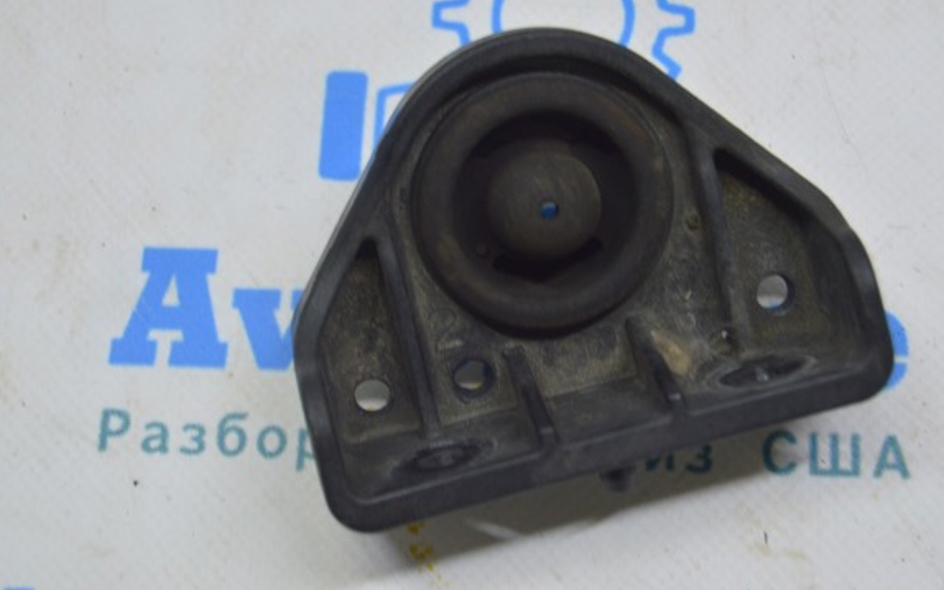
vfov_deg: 14.0
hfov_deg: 22.2
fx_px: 2408
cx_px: 515
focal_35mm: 94
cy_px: 246
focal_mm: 55
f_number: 5.6
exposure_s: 1/20
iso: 400
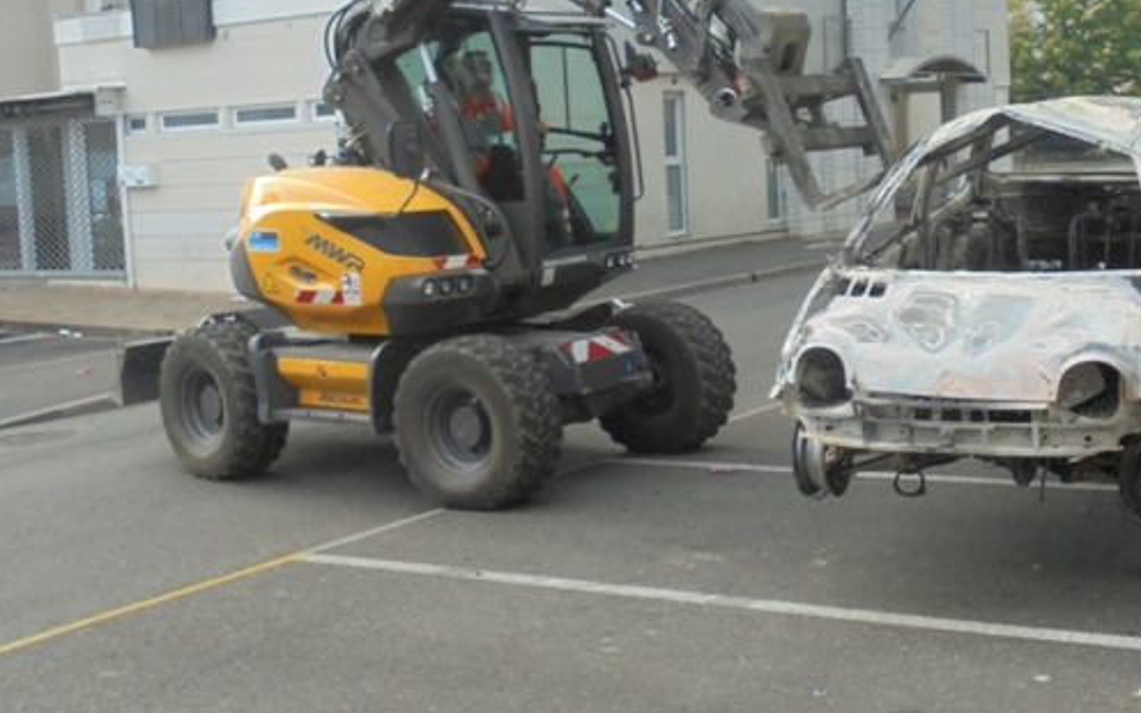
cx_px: 697
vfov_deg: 24.8
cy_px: 269
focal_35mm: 52
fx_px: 1617
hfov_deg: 38.7
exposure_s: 1/250
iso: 100
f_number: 4.2
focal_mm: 6.9
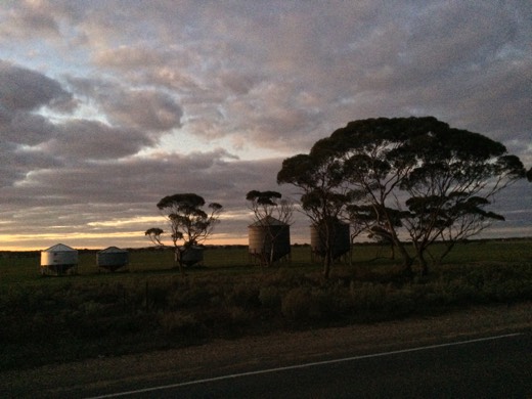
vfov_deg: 48.2
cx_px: 266
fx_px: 446
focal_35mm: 29
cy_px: 200
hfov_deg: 61.7
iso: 640
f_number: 2.2
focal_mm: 4.15
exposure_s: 1/15
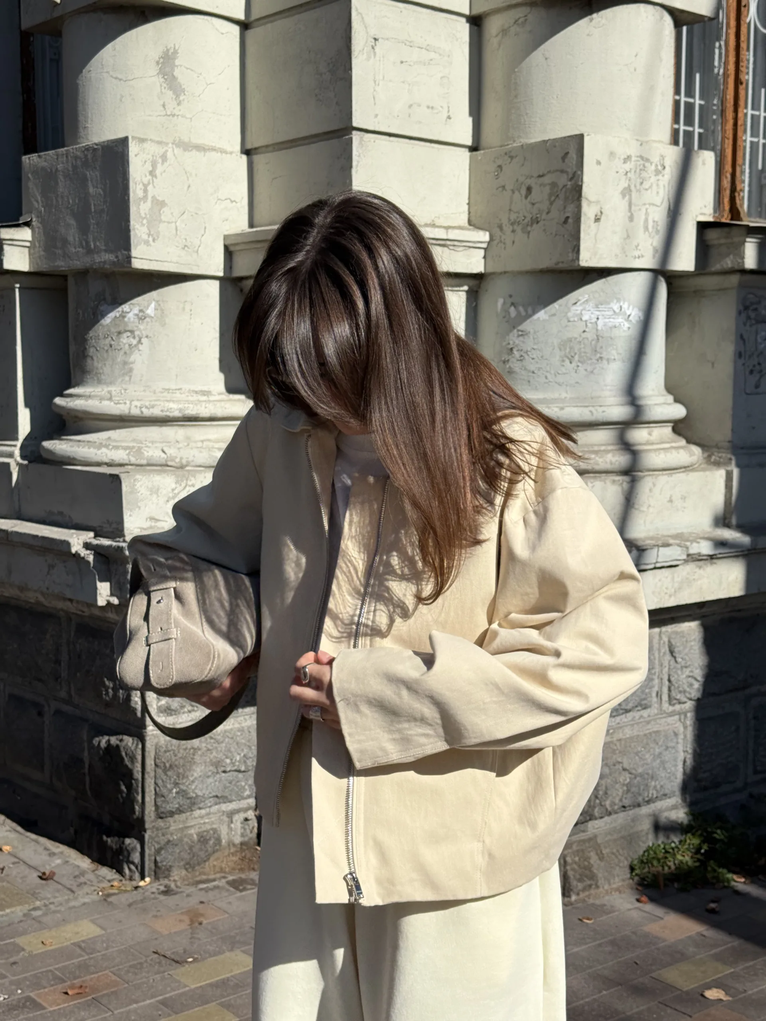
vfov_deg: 39.7
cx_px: 383
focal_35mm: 48
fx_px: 1416
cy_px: 510
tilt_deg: -4.5
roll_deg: +1.7
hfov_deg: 30.3
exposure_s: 1/5587
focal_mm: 6.76
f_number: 1.78
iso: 80
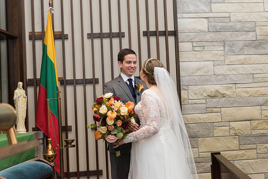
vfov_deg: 28.1
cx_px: 134
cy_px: 90
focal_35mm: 48
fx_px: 357
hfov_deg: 41.1
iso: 1250
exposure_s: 1/160
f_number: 4.5
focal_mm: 48
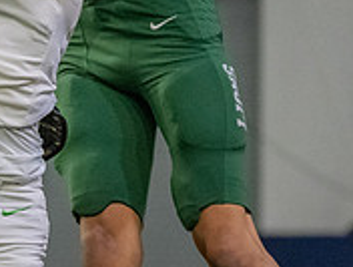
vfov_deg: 3.2
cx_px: 71
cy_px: -97
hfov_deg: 4.2
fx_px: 4837
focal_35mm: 473
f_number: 2.8
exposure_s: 1/1000
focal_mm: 100
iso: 5000
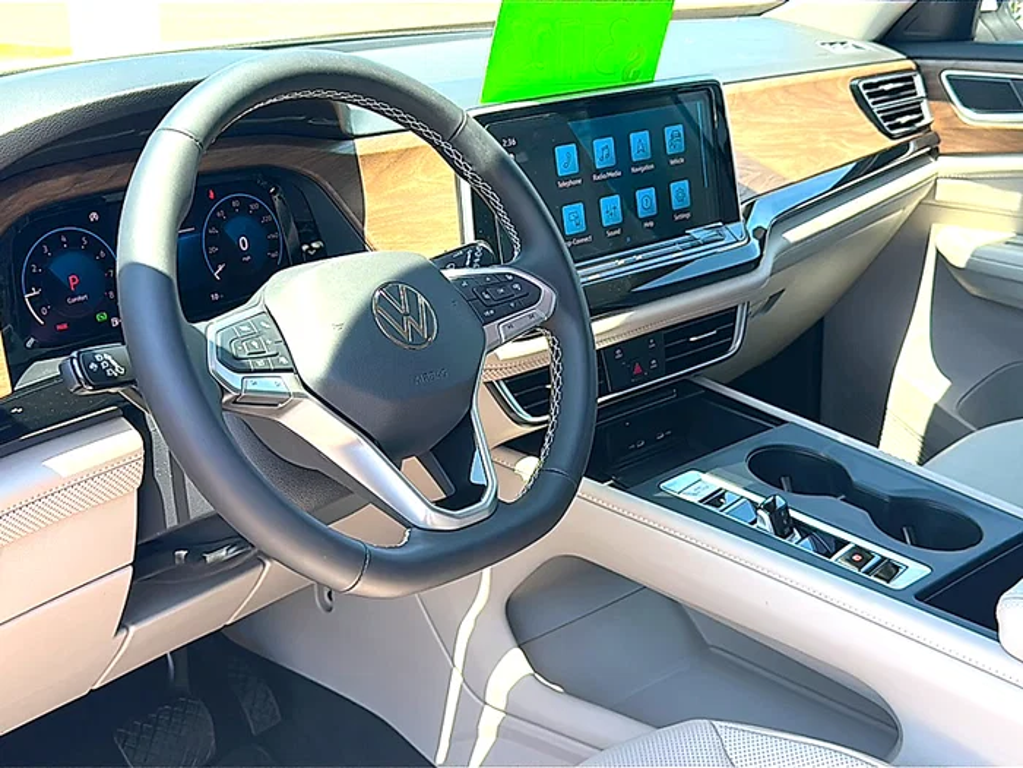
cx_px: 512
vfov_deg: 39.7
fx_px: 1064
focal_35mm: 36
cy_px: 384
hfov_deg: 51.4
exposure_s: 1/725
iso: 125
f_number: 1.78
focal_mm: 6.86
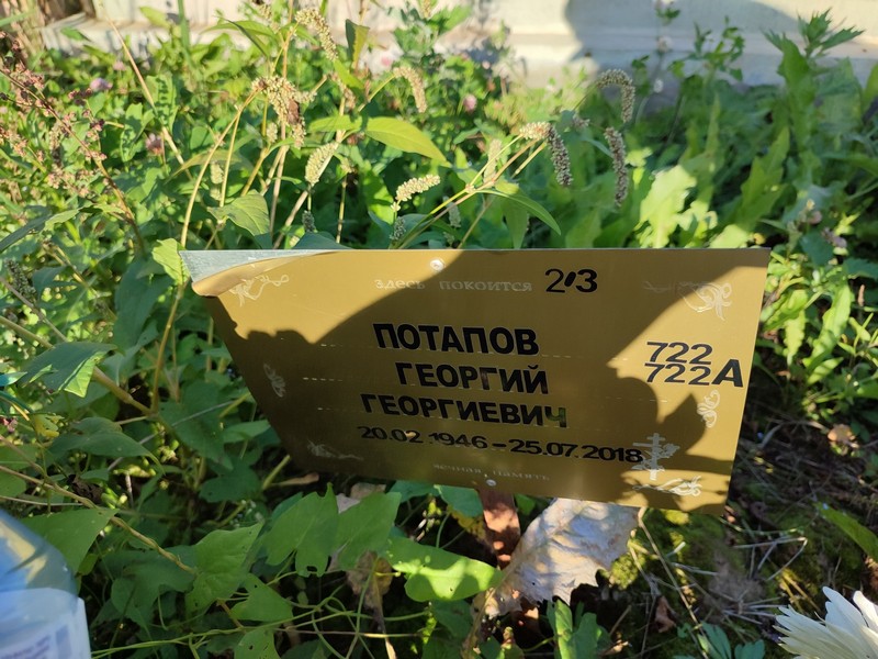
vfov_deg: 54.9
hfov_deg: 69.4
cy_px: 330
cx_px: 439
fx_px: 634
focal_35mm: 25
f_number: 1.9
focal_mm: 6.04
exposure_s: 1/418
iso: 50
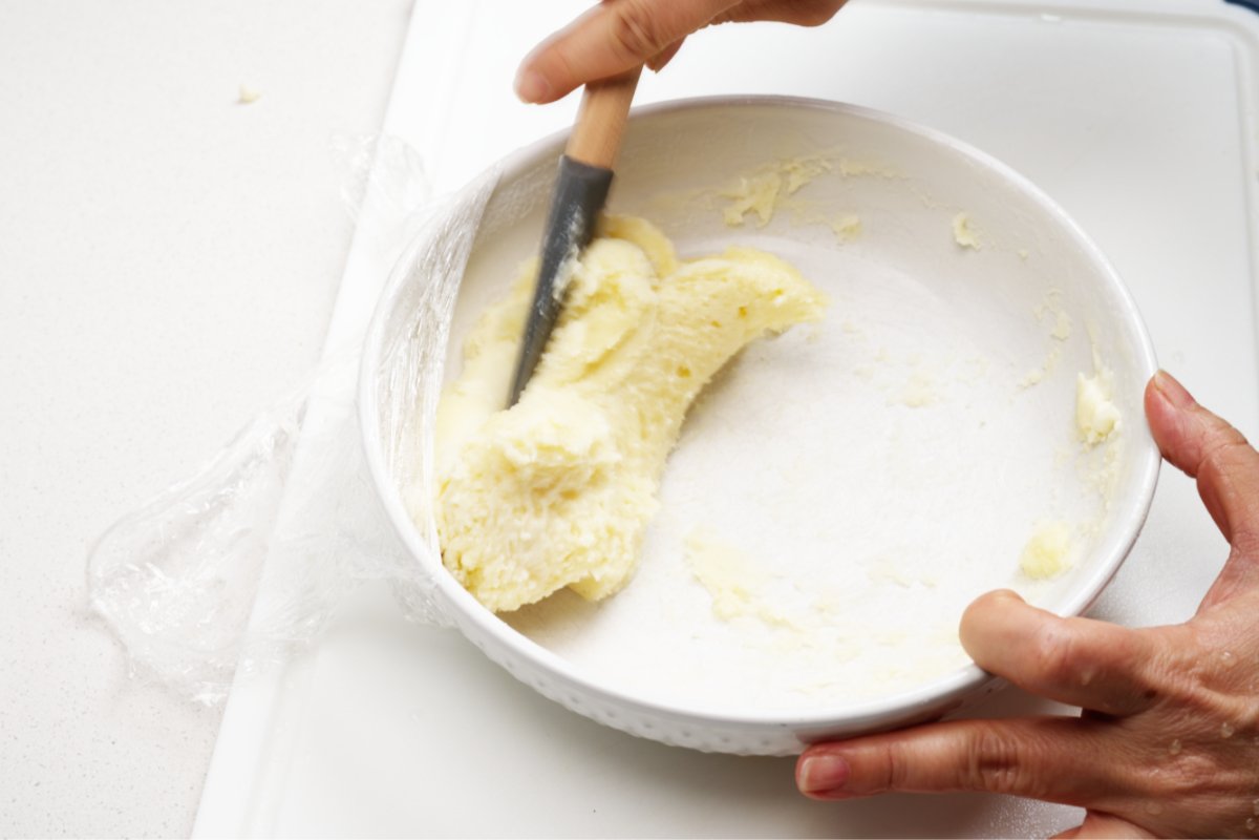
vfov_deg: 25.5
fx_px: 1853
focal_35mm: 53
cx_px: 630
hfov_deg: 37.5
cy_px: 420
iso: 100
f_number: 9
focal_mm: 53
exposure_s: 1/80
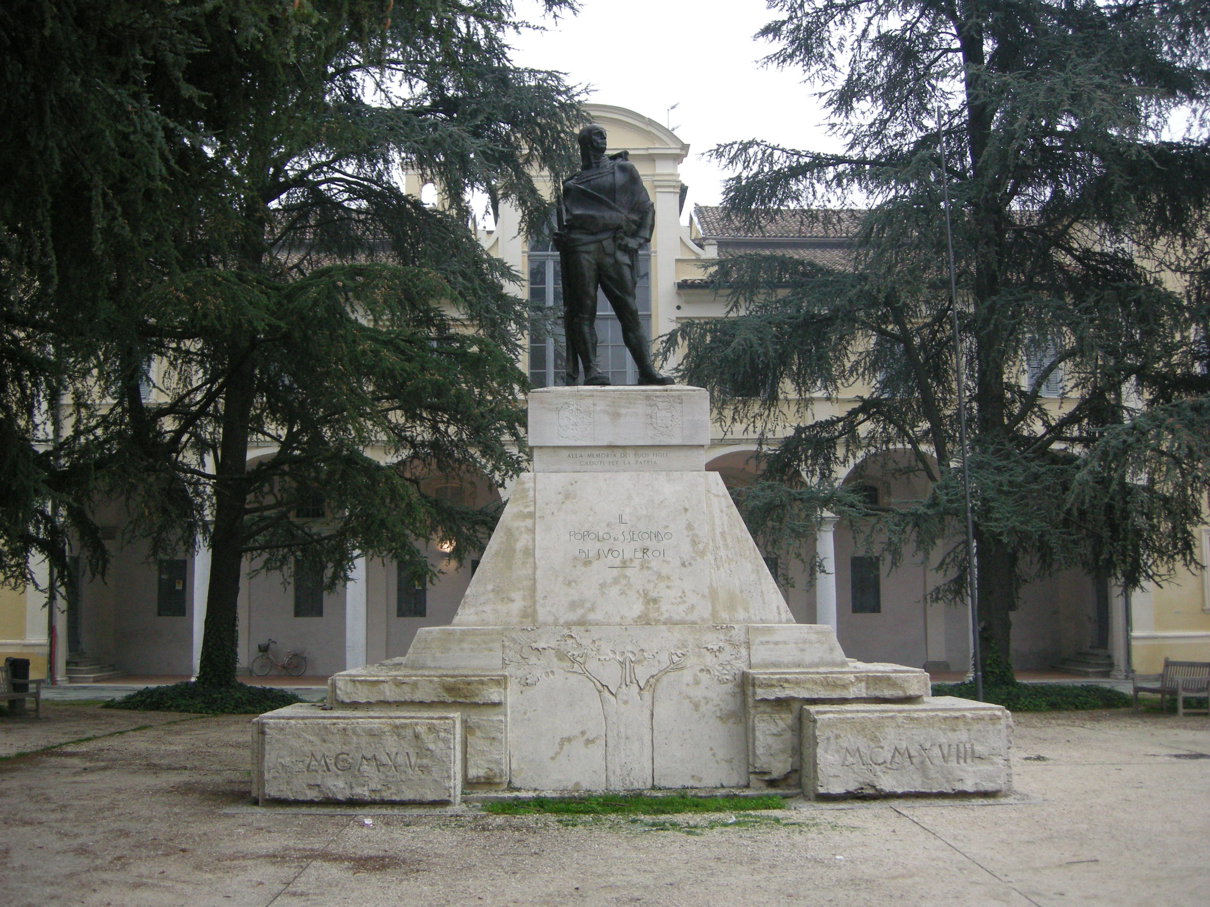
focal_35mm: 41
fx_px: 1433
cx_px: 605
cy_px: 454
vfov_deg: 35.1
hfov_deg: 45.8
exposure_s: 1/125
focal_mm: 8.5
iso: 218
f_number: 2.9
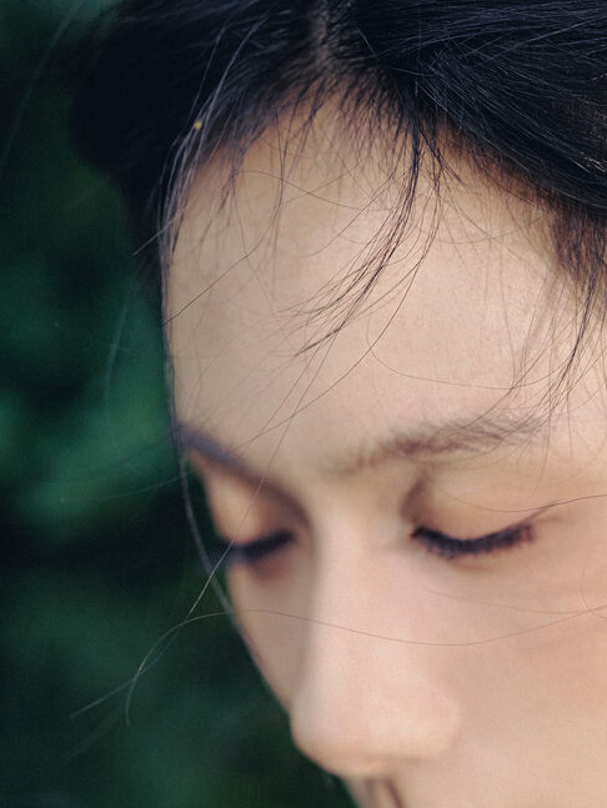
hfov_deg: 6.9
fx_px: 5022
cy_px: 977
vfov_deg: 9.1
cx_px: 518
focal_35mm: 215
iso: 320
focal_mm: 110
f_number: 2.5
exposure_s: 1/200
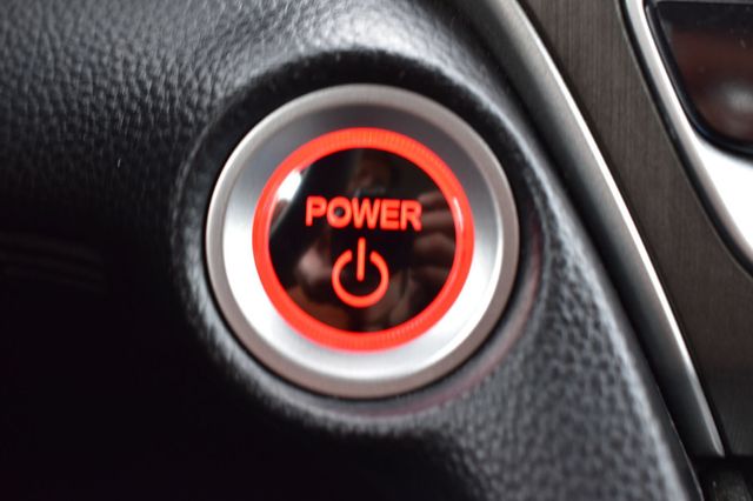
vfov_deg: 22.6
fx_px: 1254
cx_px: 376
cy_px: 250
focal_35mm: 60
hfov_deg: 33.4
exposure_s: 1/15
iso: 400
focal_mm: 40
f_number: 6.3
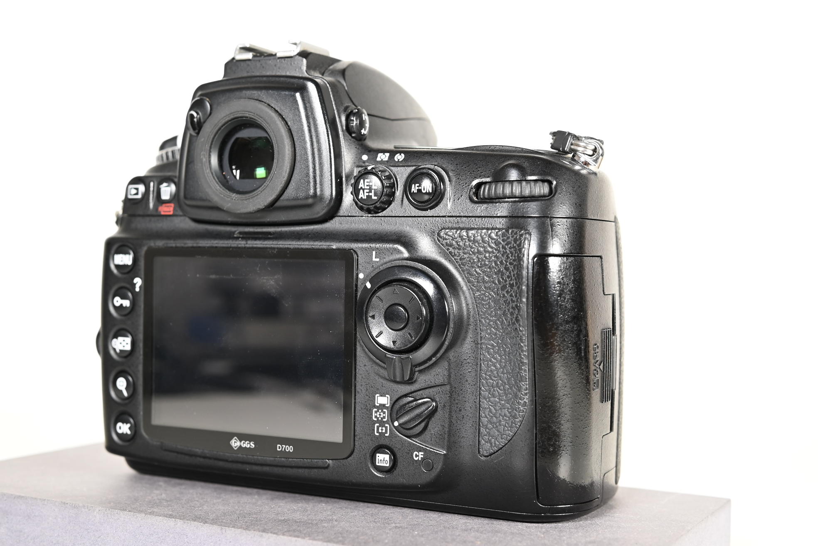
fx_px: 1022
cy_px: 273
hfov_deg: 43.6
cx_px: 409
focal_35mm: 45
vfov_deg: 29.9
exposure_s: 1/80
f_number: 5
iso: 400
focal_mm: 30
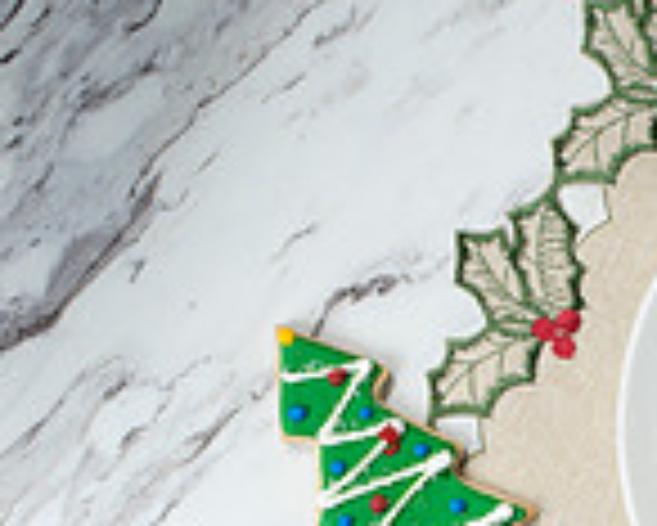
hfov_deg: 13.1
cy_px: 683
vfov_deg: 10.4
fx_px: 2821
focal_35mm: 145
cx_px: 662
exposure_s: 1/200
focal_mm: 50
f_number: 7.1
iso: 200
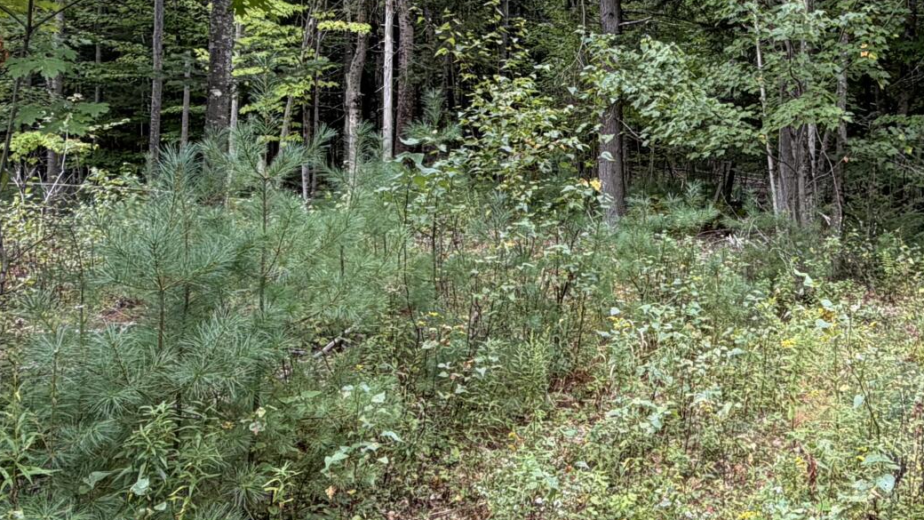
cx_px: 673
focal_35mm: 44
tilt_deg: +3.1
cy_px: 124
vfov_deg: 26.7
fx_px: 1078
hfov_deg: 45.1
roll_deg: -1.5
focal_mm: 2.22
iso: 40
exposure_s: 1/121
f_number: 2.2
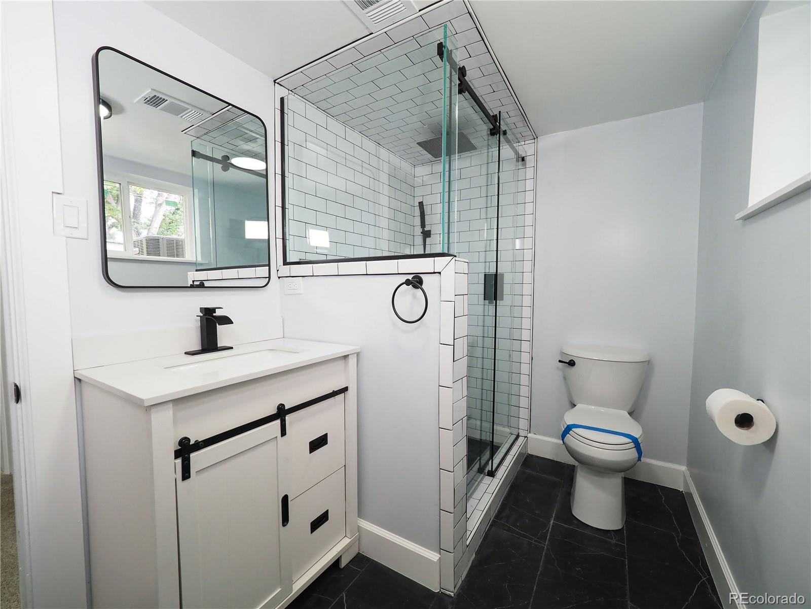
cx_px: 406
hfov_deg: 102.1
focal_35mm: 14
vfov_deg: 85.7
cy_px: 304
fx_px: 328
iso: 800
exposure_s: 1/40
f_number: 5
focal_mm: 7
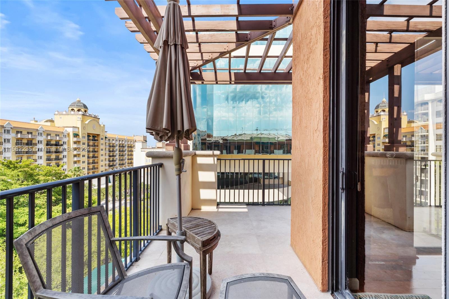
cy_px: 150
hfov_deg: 96.7
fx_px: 200
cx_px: 224
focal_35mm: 16
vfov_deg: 73.7
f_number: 9
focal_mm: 16
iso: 250
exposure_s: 1/125
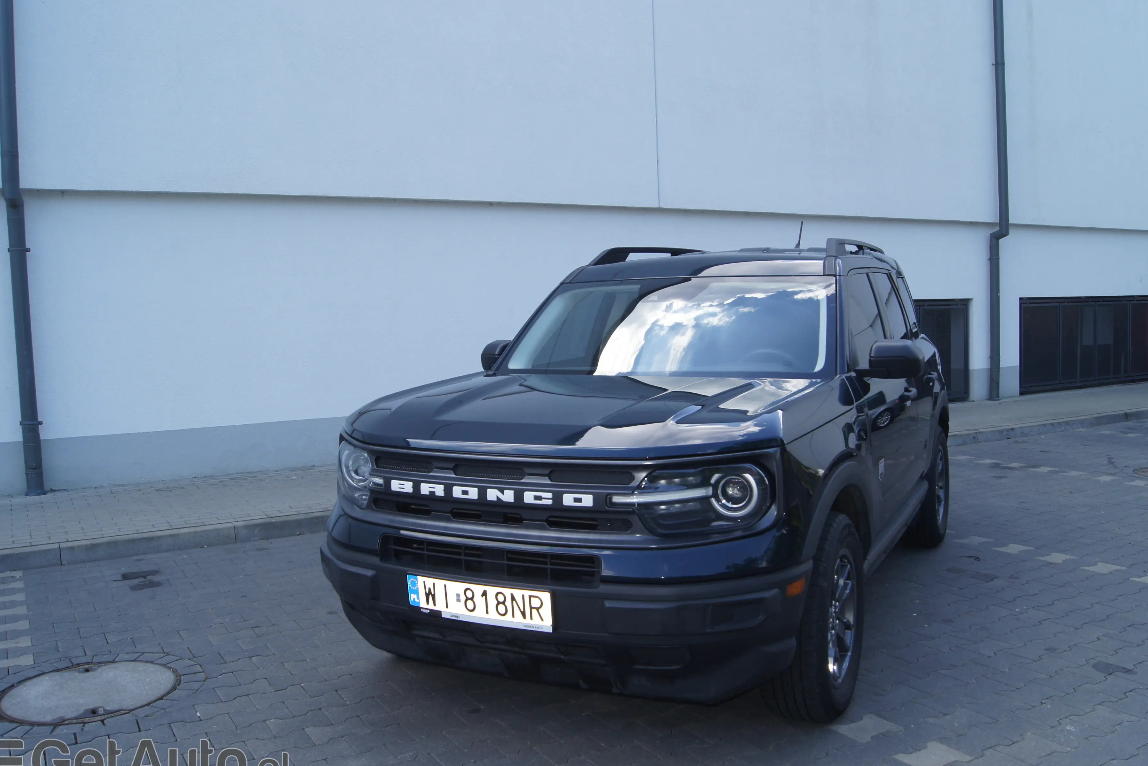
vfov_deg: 41.1
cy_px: 389
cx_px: 588
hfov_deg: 58.7
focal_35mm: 32
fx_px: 1020
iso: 100
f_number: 8
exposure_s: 1/100
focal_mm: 20
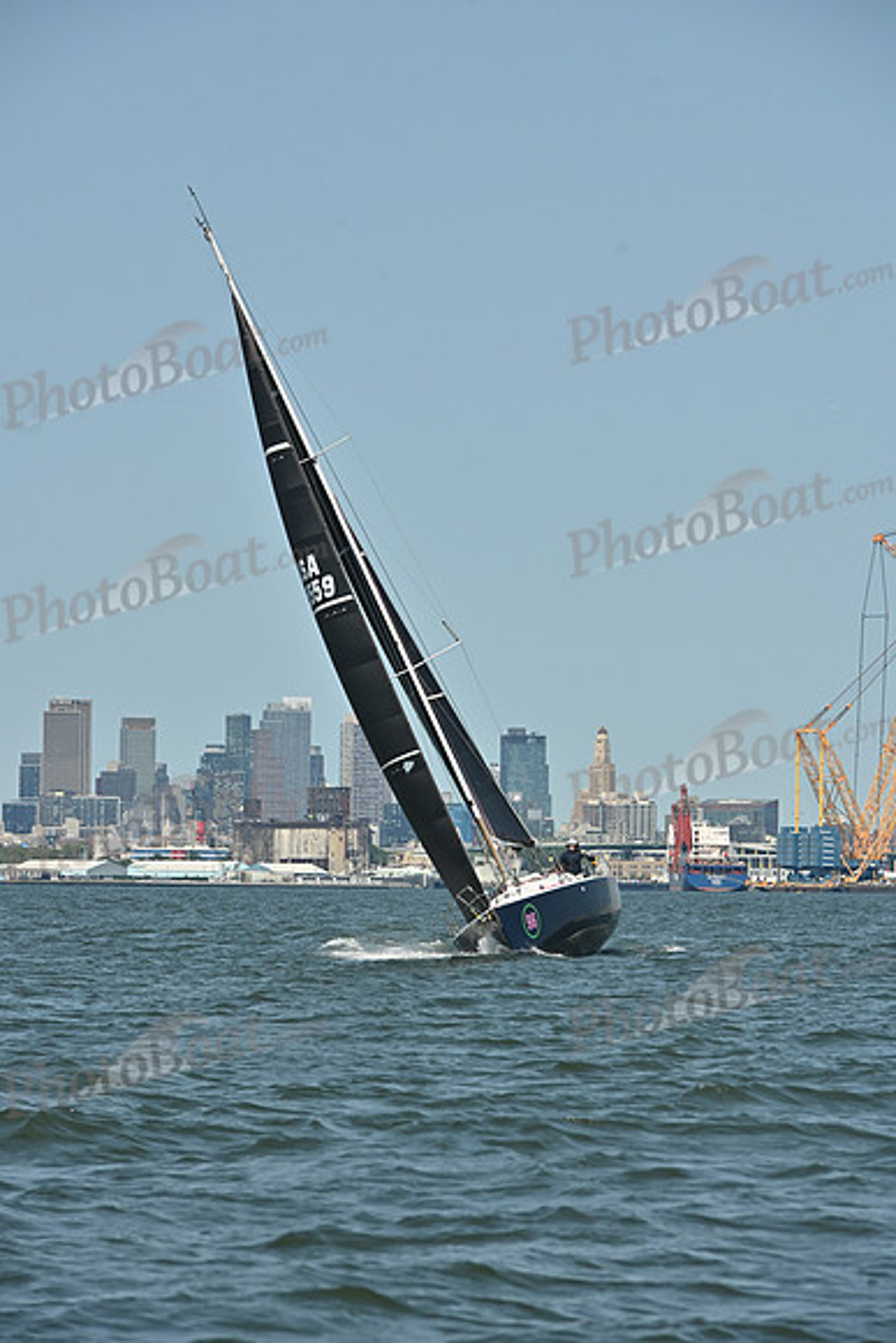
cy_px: 672
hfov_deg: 7.9
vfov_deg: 11.7
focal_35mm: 175
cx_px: 448
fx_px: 6529
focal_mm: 175
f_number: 10
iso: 320
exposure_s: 1/1250
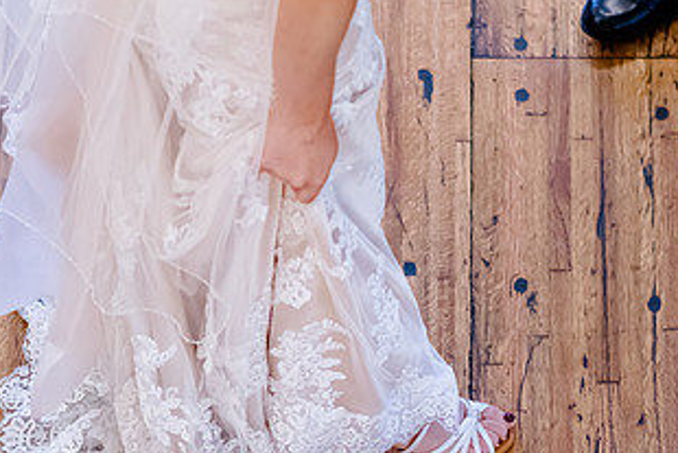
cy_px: 472
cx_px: 491
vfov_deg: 5.7
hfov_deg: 8.5
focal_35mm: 241
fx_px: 4541
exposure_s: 1/400
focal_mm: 105
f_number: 3.5
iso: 2000
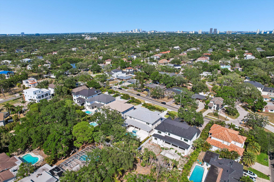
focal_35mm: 22
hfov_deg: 78.6
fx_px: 167
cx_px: 137
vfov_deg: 57.2
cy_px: 91
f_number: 2.8
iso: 100
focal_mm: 8.4
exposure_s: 1/2500
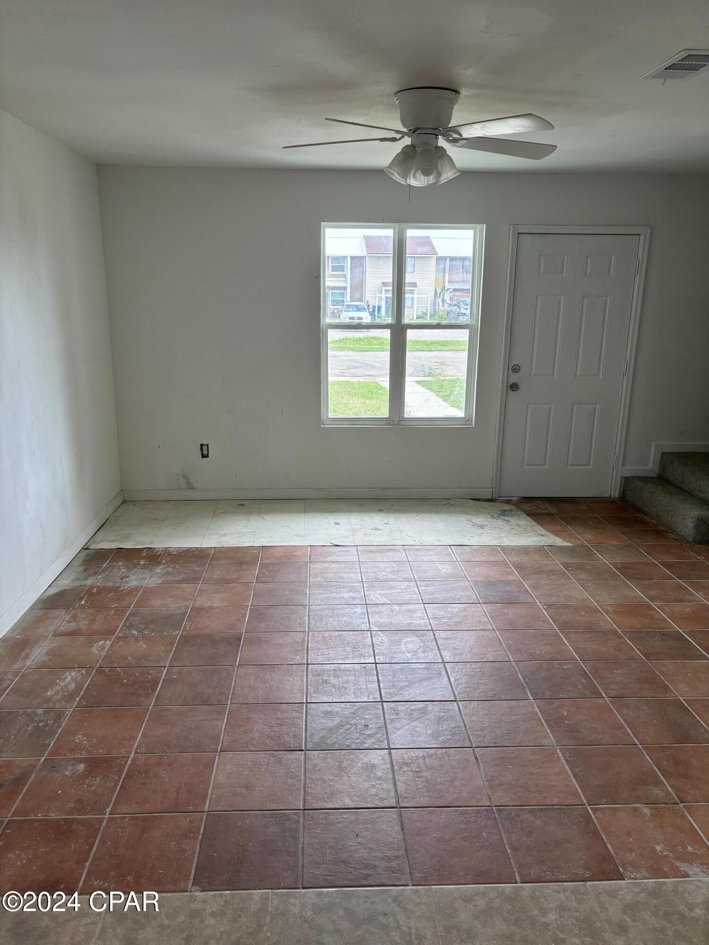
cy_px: 472
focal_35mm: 26
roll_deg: -2.1
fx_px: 710
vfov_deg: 67.3
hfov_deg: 53.1
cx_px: 354
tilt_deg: -16.3
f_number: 1.6
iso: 64
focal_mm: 5.96
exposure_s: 1/131
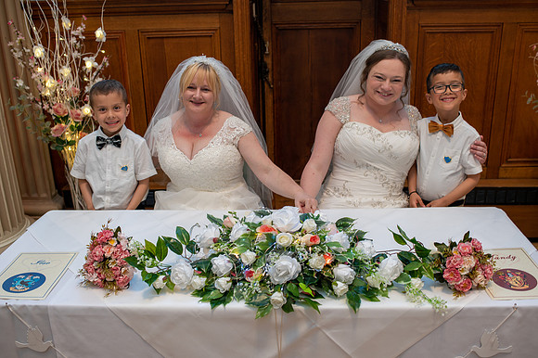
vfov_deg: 36.3
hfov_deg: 52.5
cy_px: 179
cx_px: 269
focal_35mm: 37
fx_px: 546
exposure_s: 1/80
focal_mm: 35
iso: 250
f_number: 3.2
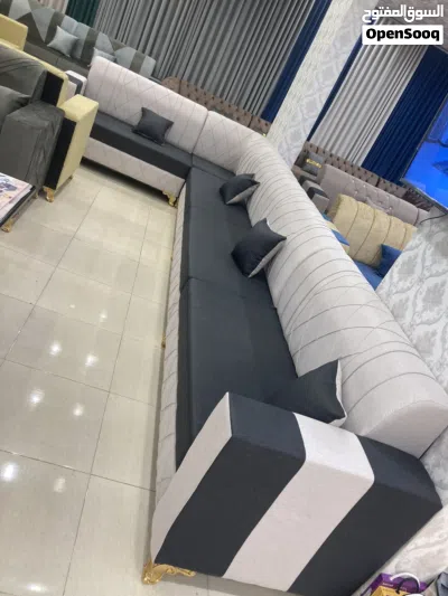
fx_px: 483
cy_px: 298
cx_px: 224
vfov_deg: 63.4
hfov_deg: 49.8
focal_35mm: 28
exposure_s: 1/50
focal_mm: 3.99
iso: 64
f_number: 1.8
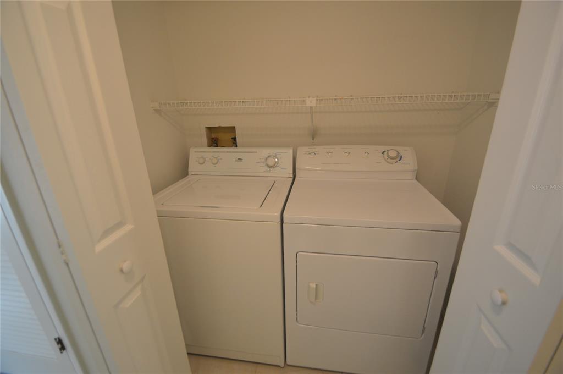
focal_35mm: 15
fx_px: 234
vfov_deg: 77.2
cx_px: 282
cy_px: 187
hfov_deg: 100.5
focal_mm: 10
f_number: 3.5
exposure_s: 1/60
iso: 560
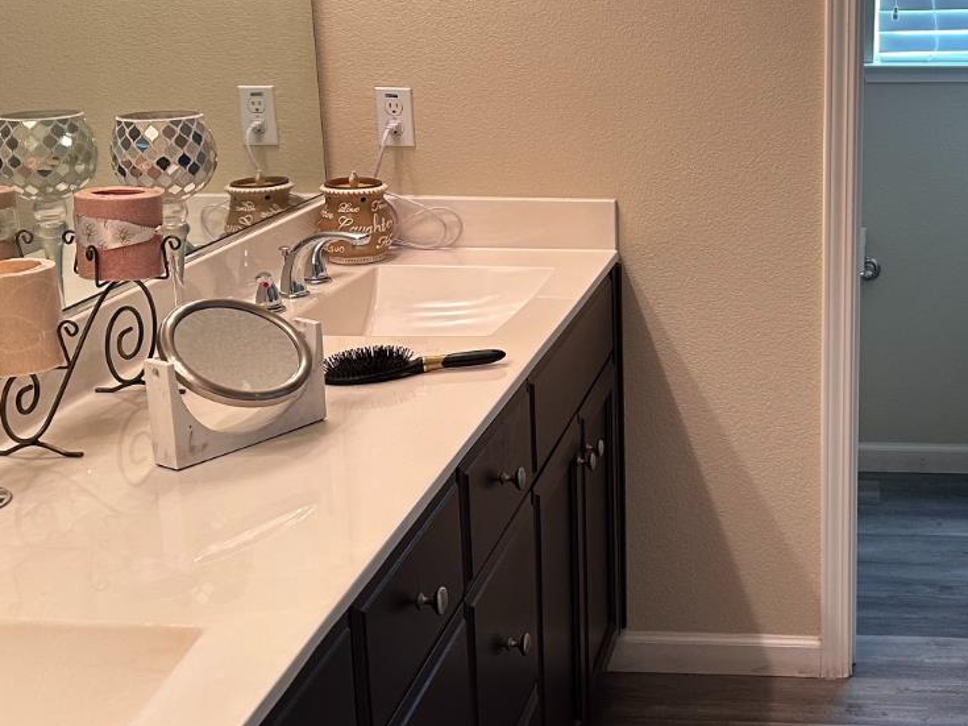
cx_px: 759
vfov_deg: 29.6
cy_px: 280
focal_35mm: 49
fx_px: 1370
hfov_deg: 37.7
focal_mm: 6.86
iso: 200
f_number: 1.78
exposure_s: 1/120
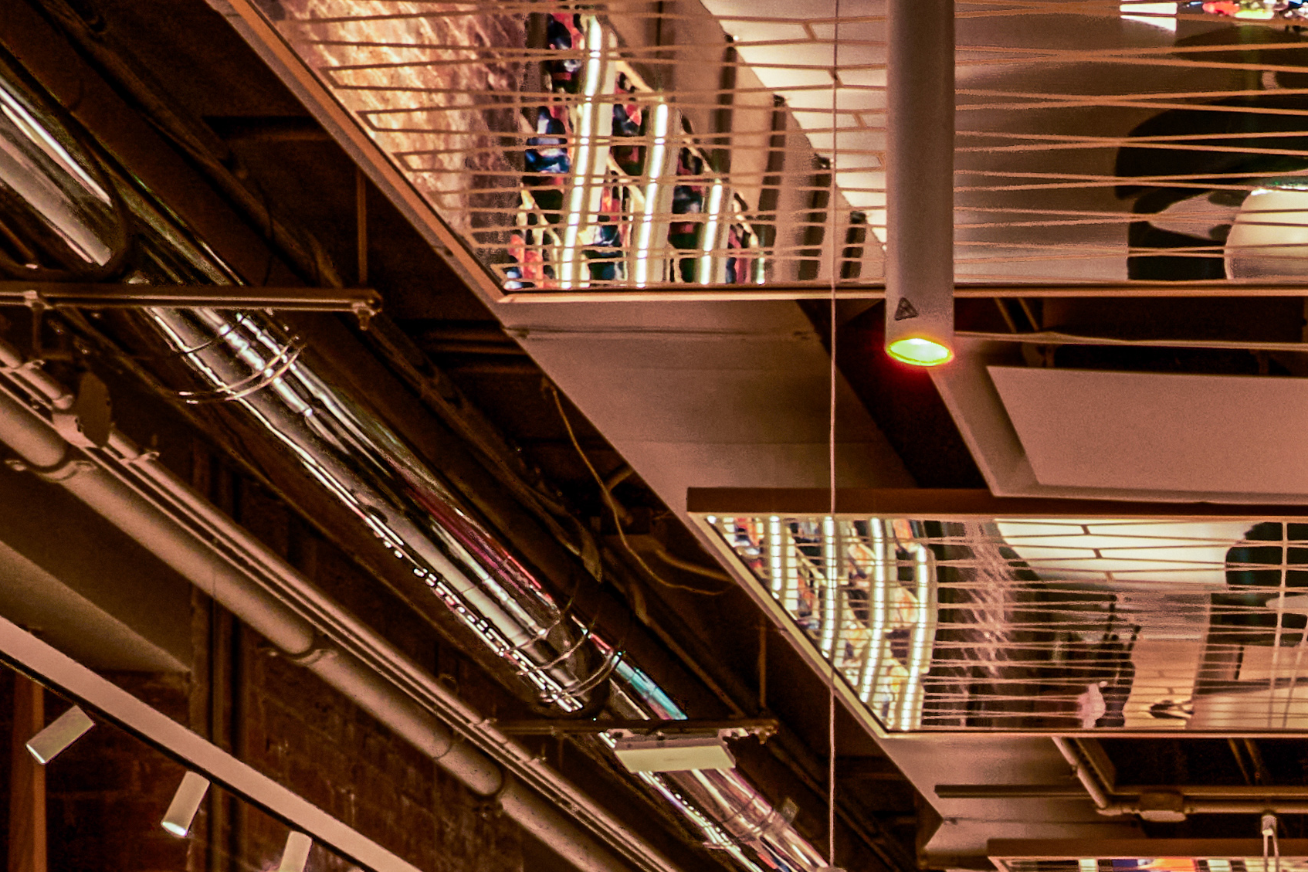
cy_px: 1423
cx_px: 1685
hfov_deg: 21.7
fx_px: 3088
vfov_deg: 14.6
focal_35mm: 85
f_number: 14
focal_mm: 24
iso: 200
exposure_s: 1.3
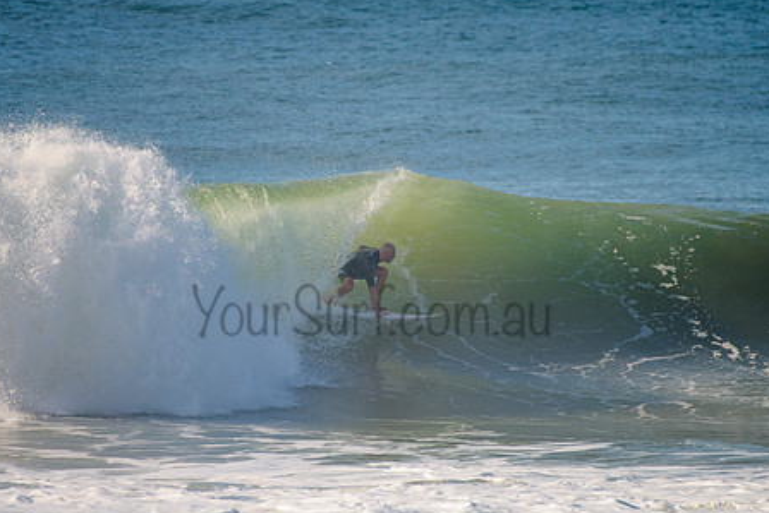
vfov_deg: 2.1
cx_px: 369
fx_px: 13824
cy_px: 296
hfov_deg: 3.2
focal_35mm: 647
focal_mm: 500
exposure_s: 1/1600
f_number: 5.6
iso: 180
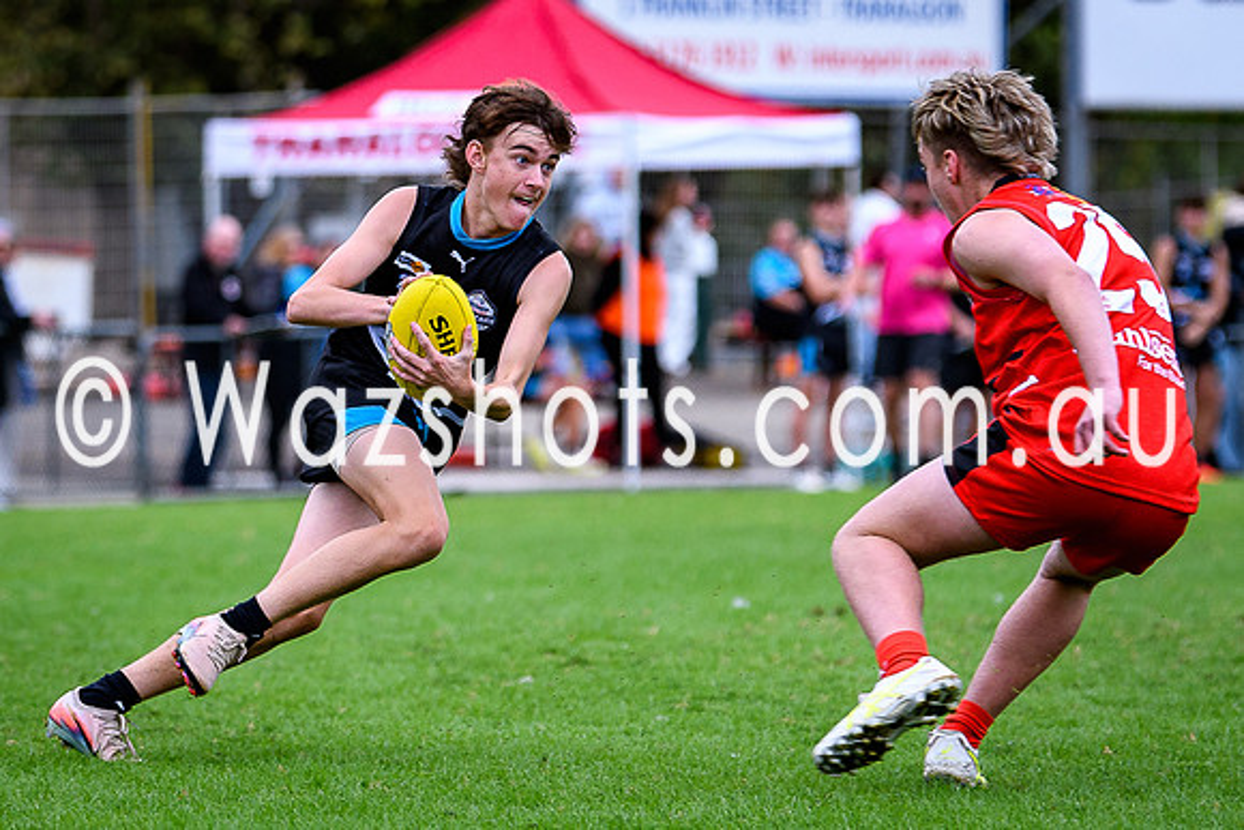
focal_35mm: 429
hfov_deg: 4.8
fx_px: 14844
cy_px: 390
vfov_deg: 3.2
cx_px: 370
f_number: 2.8
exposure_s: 1/1250
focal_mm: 135
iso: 200
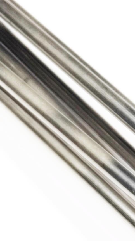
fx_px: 840
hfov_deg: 9.0
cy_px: 246
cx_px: 199
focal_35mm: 132
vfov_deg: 15.9
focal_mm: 4.74
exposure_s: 1/50
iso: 189
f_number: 1.79
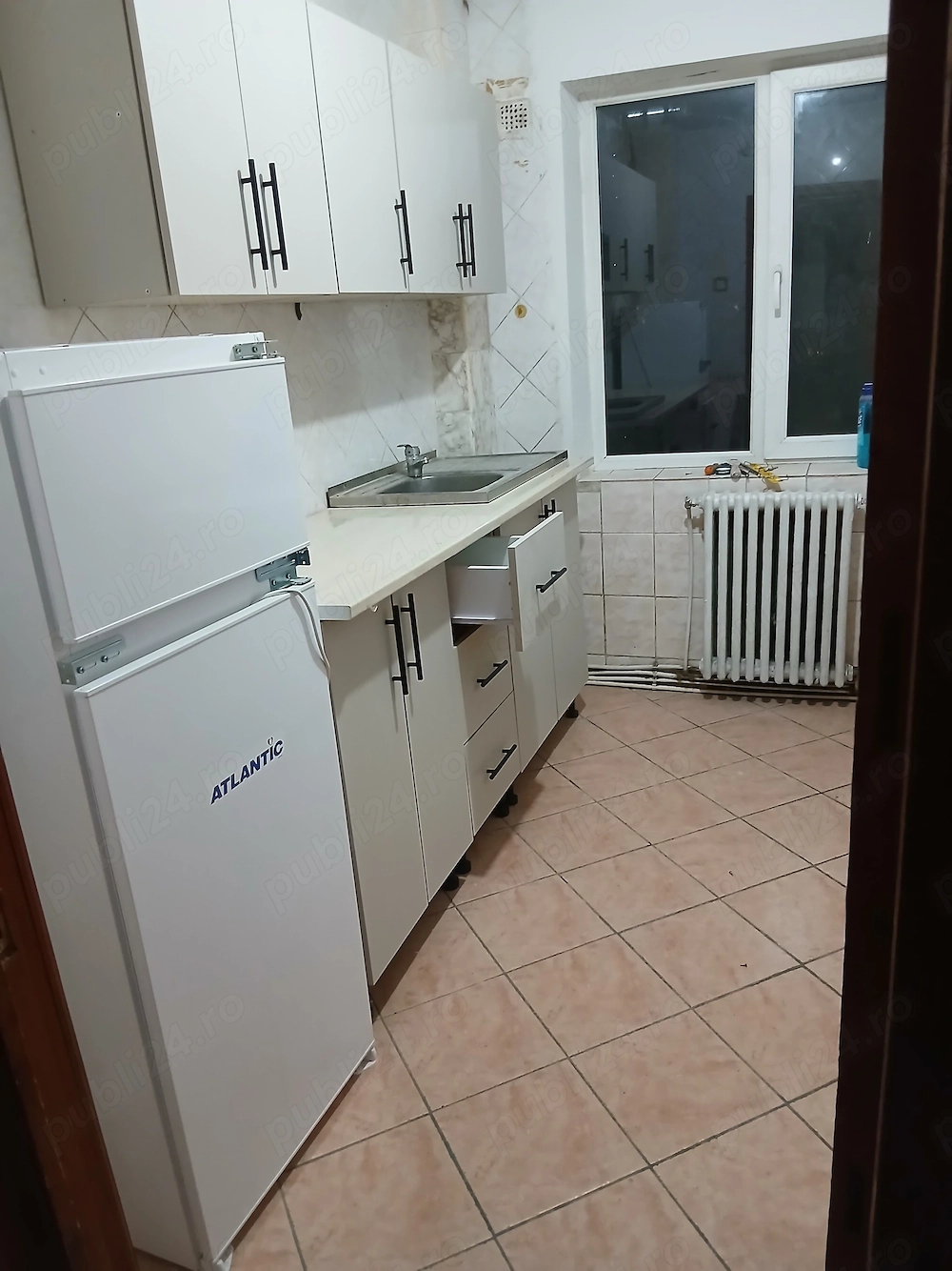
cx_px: 476
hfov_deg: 53.0
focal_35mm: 26
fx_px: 954
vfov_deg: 67.3
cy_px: 636
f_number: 1.8
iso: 500
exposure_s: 1/25
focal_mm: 3.98
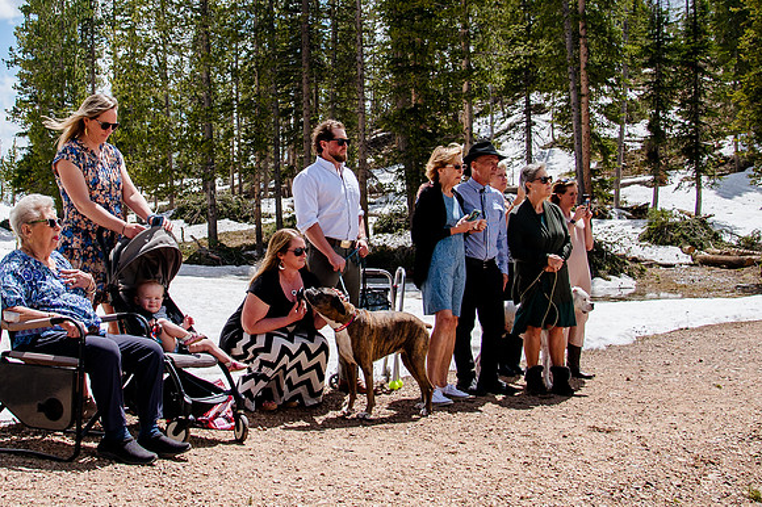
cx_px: 258
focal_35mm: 50
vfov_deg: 27.0
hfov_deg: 39.4
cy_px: 169
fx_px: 1051
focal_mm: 24
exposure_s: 1/640
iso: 200
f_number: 5.6
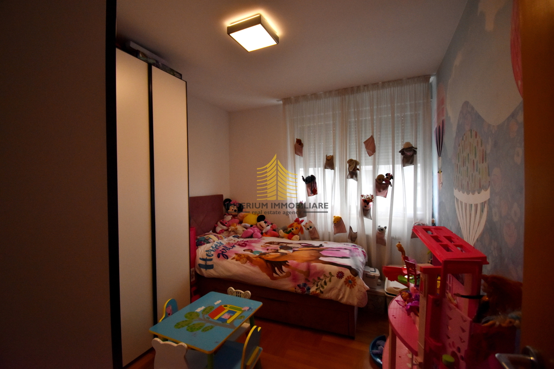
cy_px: 184
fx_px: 231
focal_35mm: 15
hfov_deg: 100.4
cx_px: 277
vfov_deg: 77.3
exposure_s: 1/125
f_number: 4.5
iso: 1250
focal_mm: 10
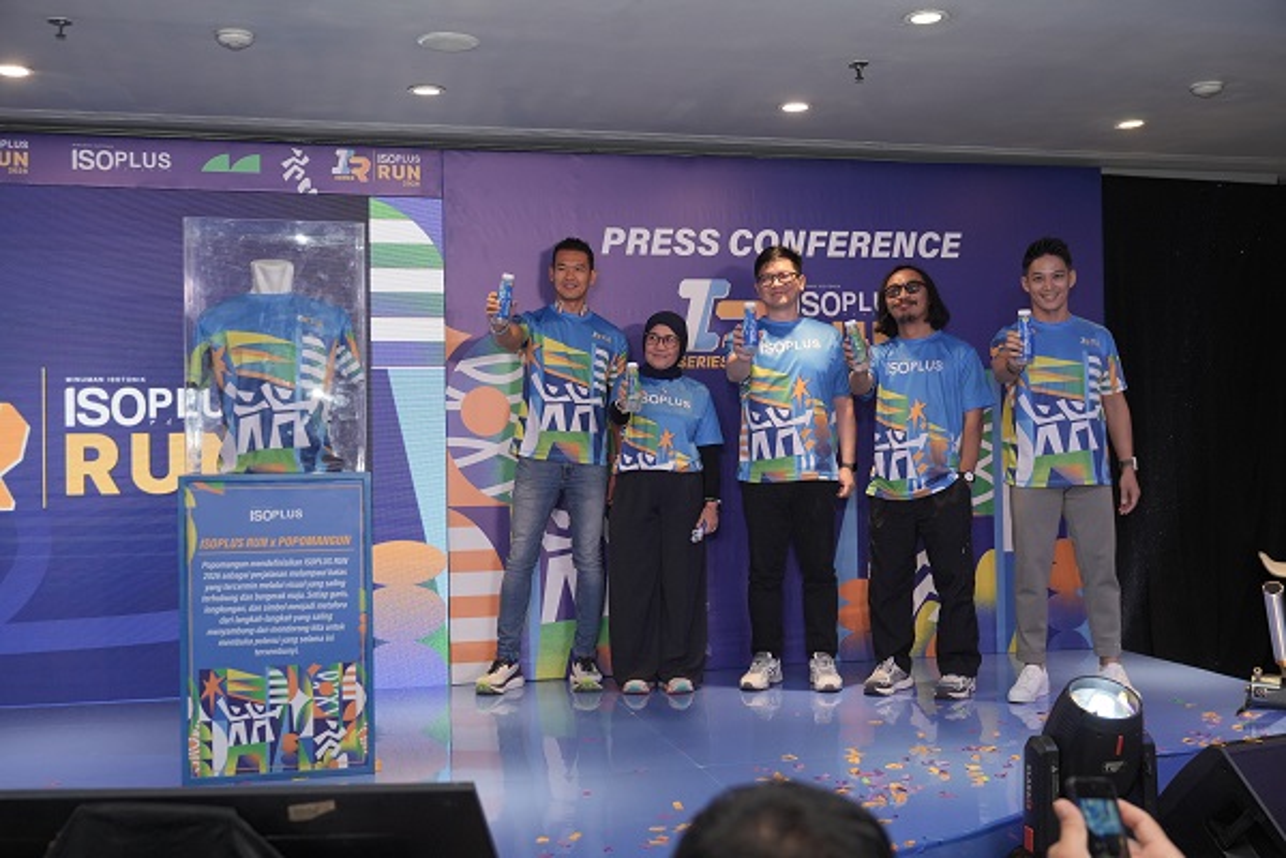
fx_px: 1357
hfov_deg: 50.7
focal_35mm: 38
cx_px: 643
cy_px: 429
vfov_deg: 35.1
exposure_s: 1/200
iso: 1000
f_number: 4
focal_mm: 38
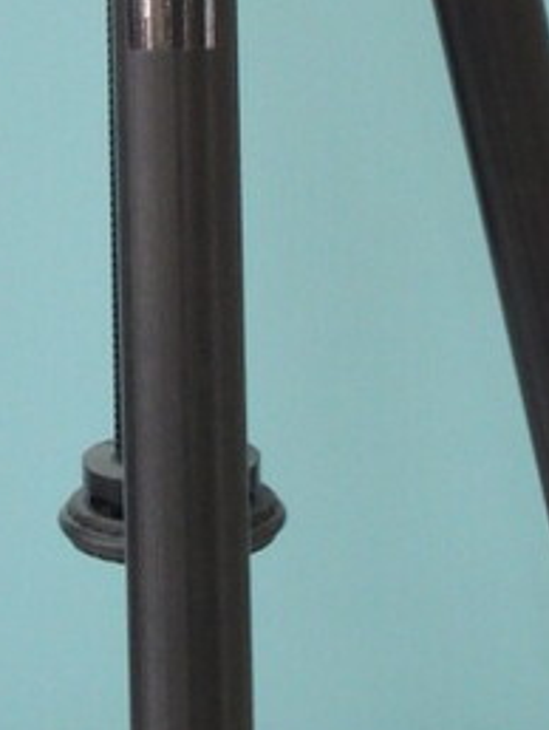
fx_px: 3927
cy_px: -74
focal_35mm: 186
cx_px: 153
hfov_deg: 8.0
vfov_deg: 10.5
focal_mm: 7.2
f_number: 7.4
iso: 400
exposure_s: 1/30
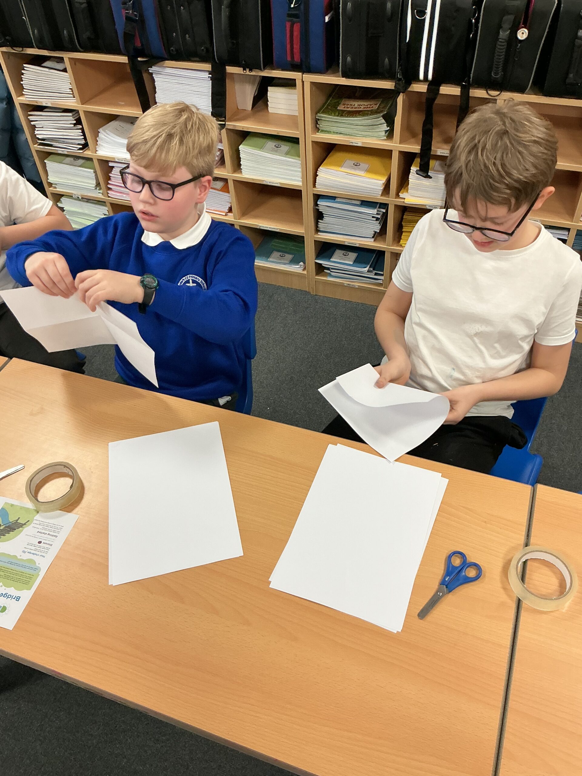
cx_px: 291
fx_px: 650
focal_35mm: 29
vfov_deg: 61.7
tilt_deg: -46.5
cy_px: 388
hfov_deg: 48.2
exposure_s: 1/60
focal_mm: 3
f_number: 1.8
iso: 100
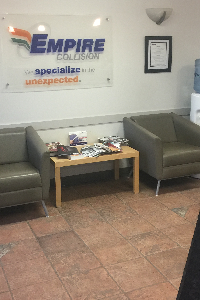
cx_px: 98
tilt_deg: -7.4
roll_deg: +1.1
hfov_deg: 28.6
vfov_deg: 41.5
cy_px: 109
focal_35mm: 47
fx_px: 392
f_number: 2.2
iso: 64
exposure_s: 1/15
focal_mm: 4.15
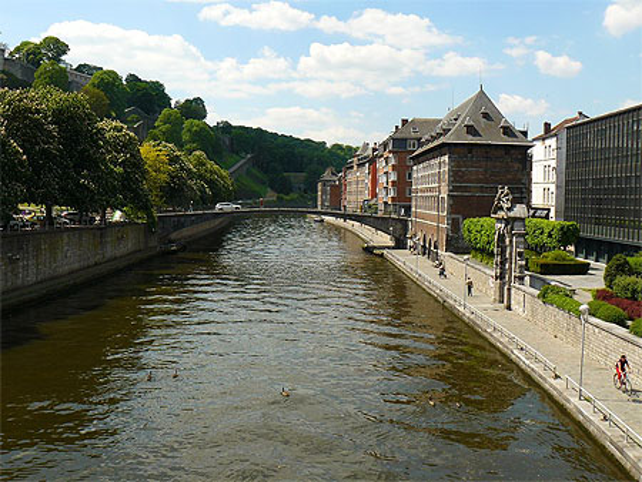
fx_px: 668
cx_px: 321
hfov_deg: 51.3
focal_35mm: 36
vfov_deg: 39.7
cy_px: 241
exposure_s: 1/320
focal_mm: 6
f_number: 5.6
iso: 100
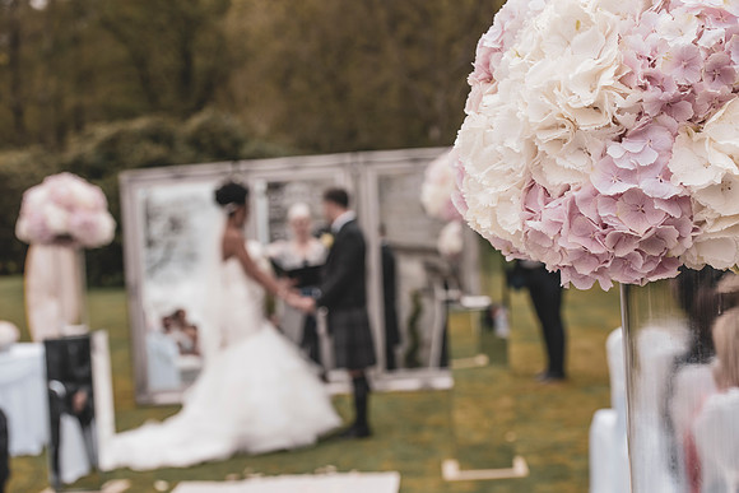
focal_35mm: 70
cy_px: 246
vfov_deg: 19.5
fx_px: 1437
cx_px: 370
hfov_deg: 28.8
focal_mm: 70
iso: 250
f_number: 5.6
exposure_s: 1/320
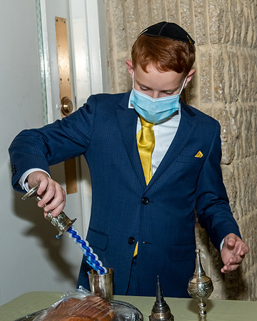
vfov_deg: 26.7
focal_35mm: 71
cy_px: 152
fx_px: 677
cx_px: 193
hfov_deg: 21.3
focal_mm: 32
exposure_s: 1/250
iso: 500
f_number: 5.6
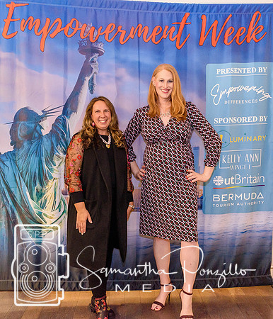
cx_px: 143
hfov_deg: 38.3
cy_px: 148
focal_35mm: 41
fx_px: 393
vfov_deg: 44.0
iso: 800
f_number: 3.5
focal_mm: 18
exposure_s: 1/60
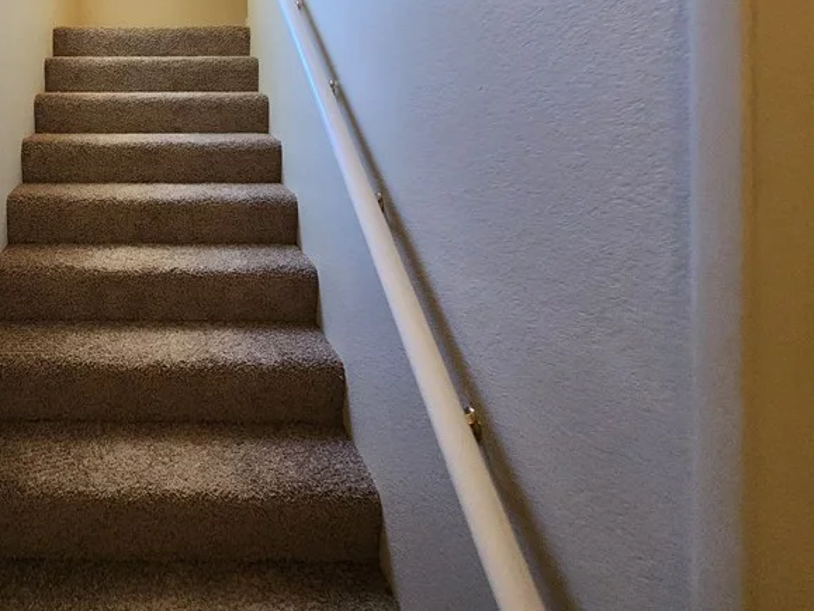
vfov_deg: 52.6
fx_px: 541
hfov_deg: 65.8
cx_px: 141
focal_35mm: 23
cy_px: 75
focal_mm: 2.2
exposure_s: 1/40
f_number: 2.2
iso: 400
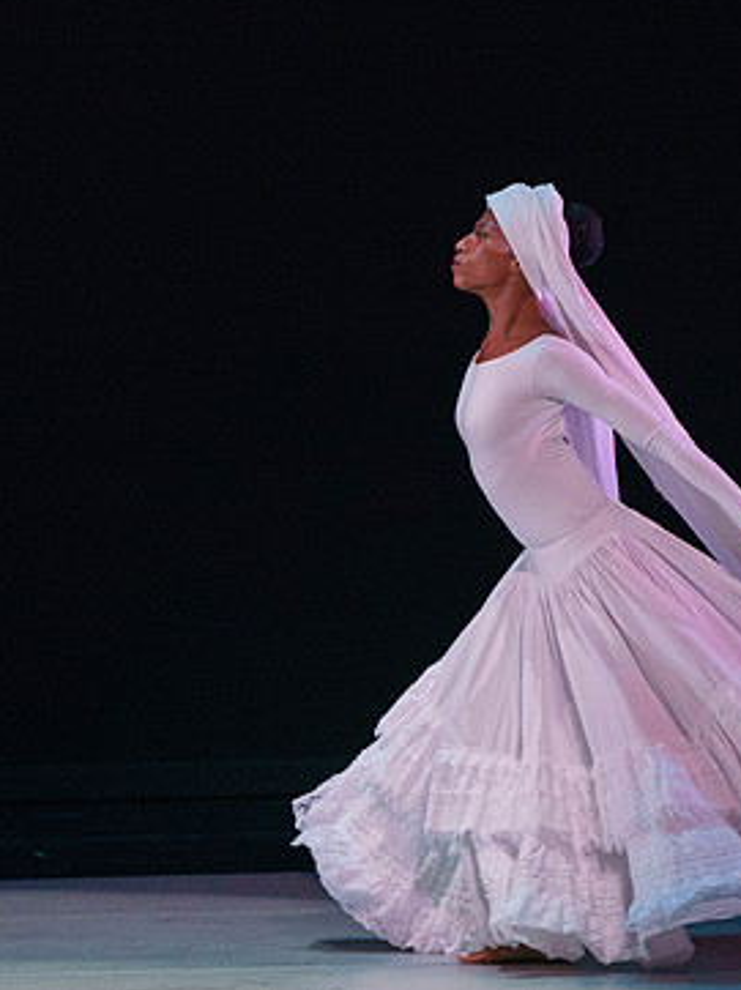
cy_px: 509
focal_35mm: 702
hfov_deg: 2.1
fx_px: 20060
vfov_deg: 2.8
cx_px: 635
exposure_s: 1/400
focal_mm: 400
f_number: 6.3
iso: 5000
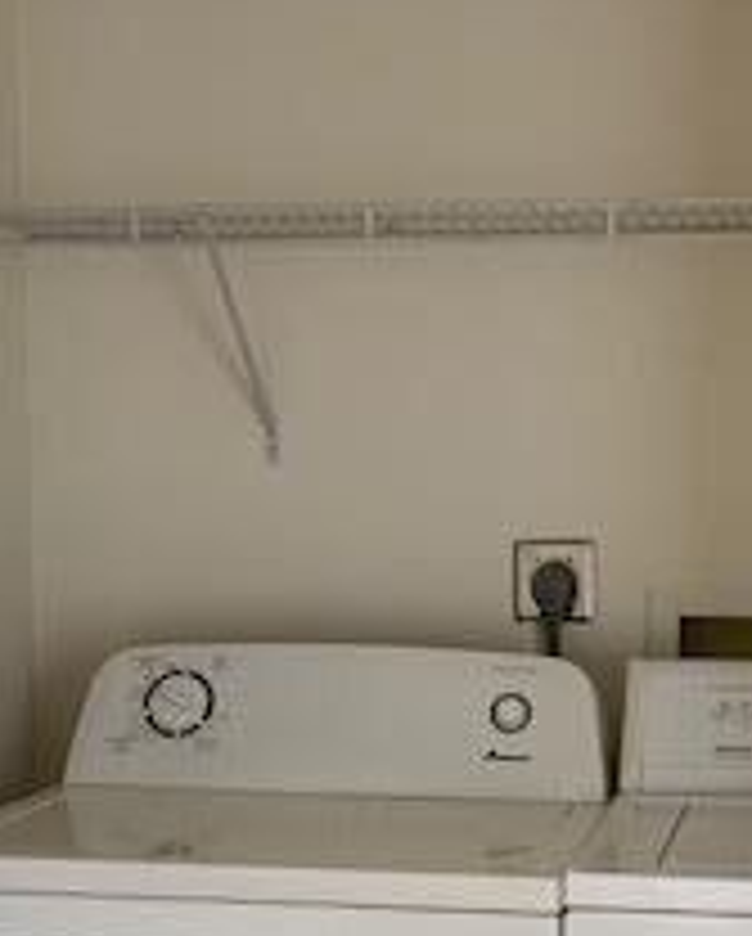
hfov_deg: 19.7
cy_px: 774
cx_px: 464
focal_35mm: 78
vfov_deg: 24.0
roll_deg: +0.0
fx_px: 2165
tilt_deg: -7.8
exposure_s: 1/60
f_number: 1.8
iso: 160
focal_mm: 4.25
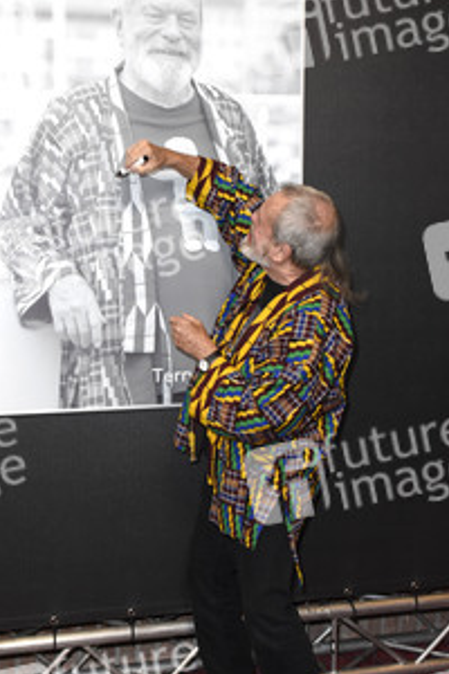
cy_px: 359
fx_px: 973
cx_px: 155
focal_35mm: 52
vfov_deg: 38.2
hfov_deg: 25.9
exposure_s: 1/160
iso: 1250
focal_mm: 26
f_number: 6.3
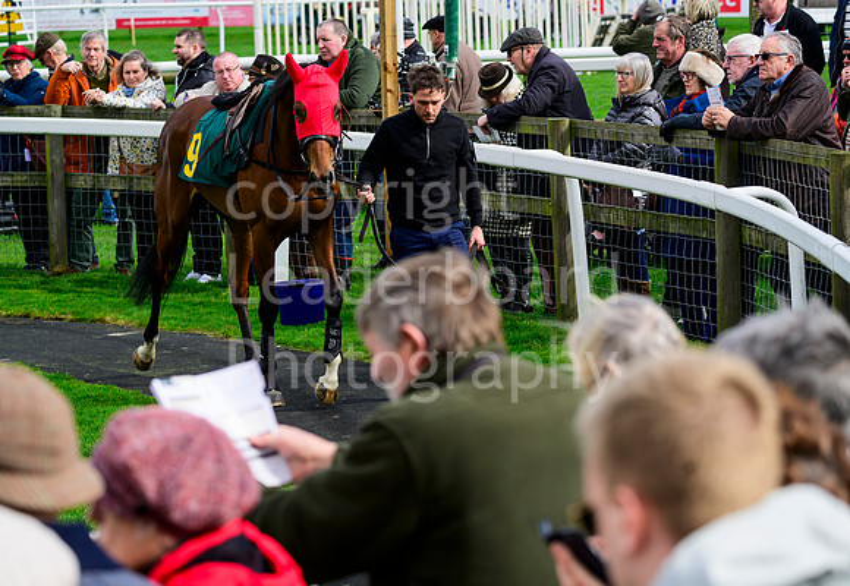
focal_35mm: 131
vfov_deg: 10.7
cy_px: 273
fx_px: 3129
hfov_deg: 15.5
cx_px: 469
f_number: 5.6
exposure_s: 1/1000
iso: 400
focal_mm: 120
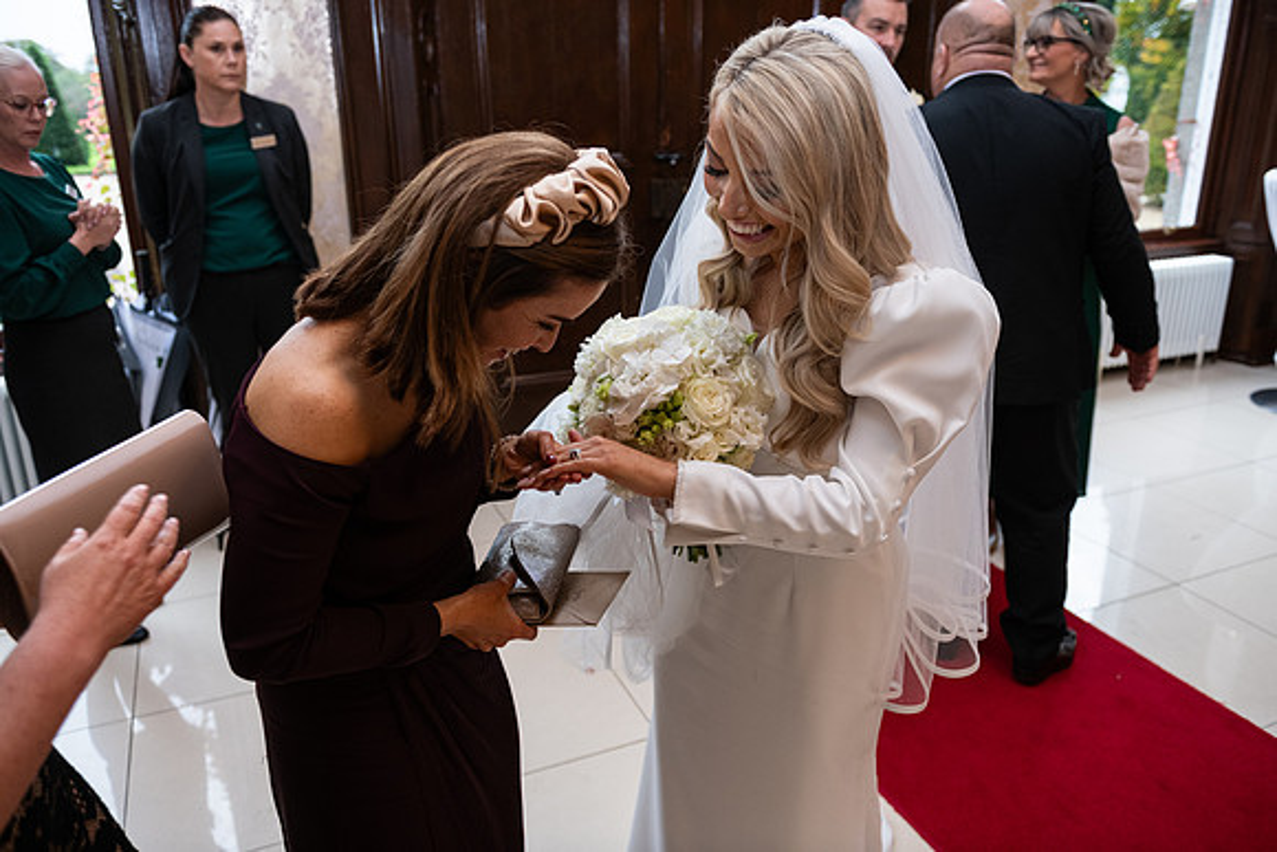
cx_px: 638
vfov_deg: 46.4
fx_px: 993
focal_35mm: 28
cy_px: 426
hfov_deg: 65.5
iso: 640
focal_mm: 28
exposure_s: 1/160
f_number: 3.5
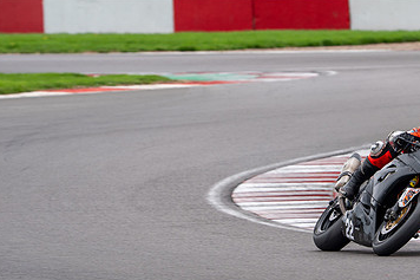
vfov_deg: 2.9
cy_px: 158
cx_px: 326
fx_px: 5481
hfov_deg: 4.4
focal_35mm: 470
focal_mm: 288
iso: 400
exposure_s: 1/400
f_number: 6.3
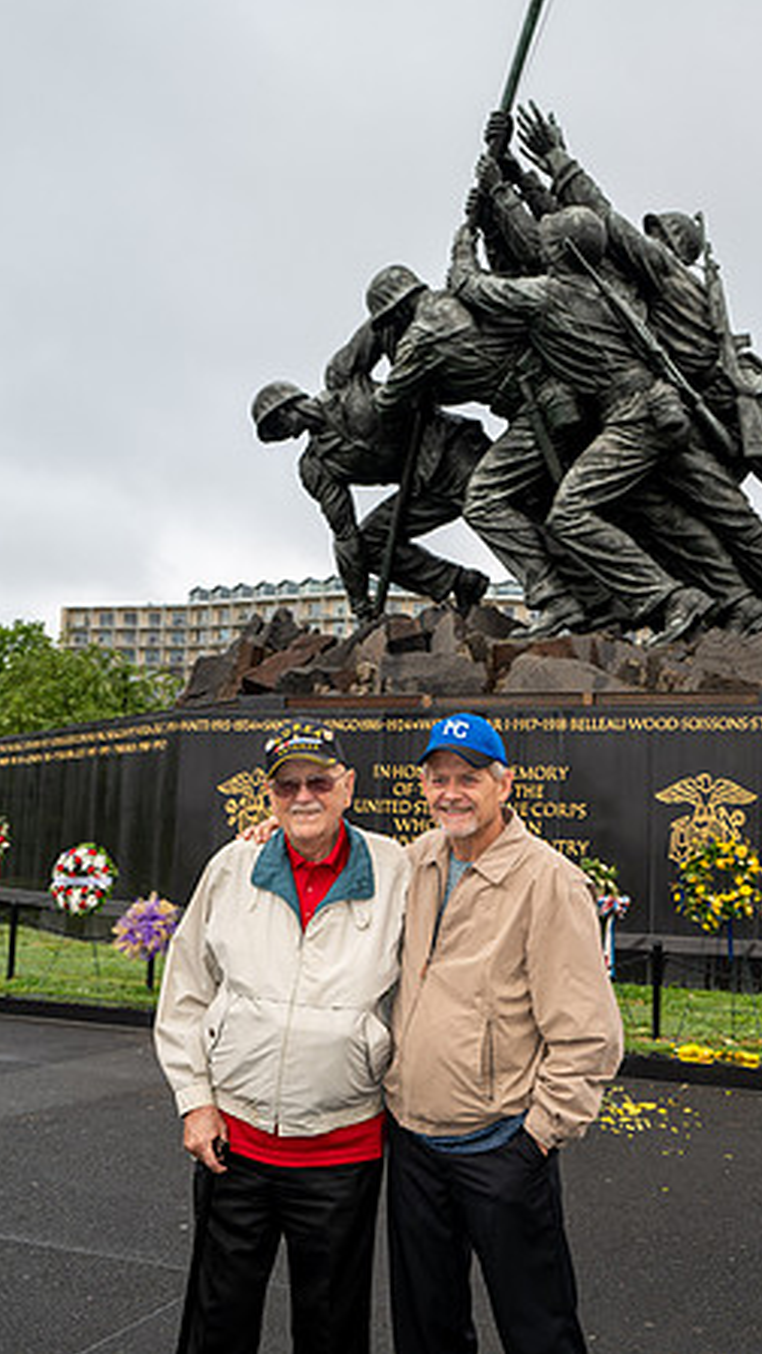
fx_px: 1473
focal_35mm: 41
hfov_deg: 29.0
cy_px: 677
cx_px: 419
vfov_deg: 49.4
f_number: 6.3
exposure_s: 1/100
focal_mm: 39
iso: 250
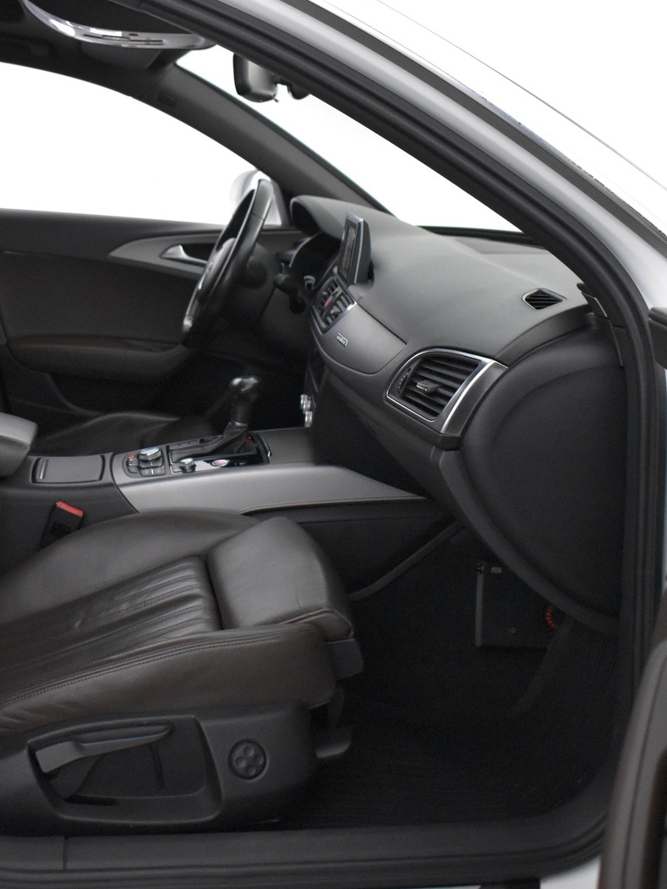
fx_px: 1027
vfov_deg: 46.8
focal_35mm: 40
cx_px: 244
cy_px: 447
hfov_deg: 35.8
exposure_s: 1/60
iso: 4000
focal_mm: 18
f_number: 3.5
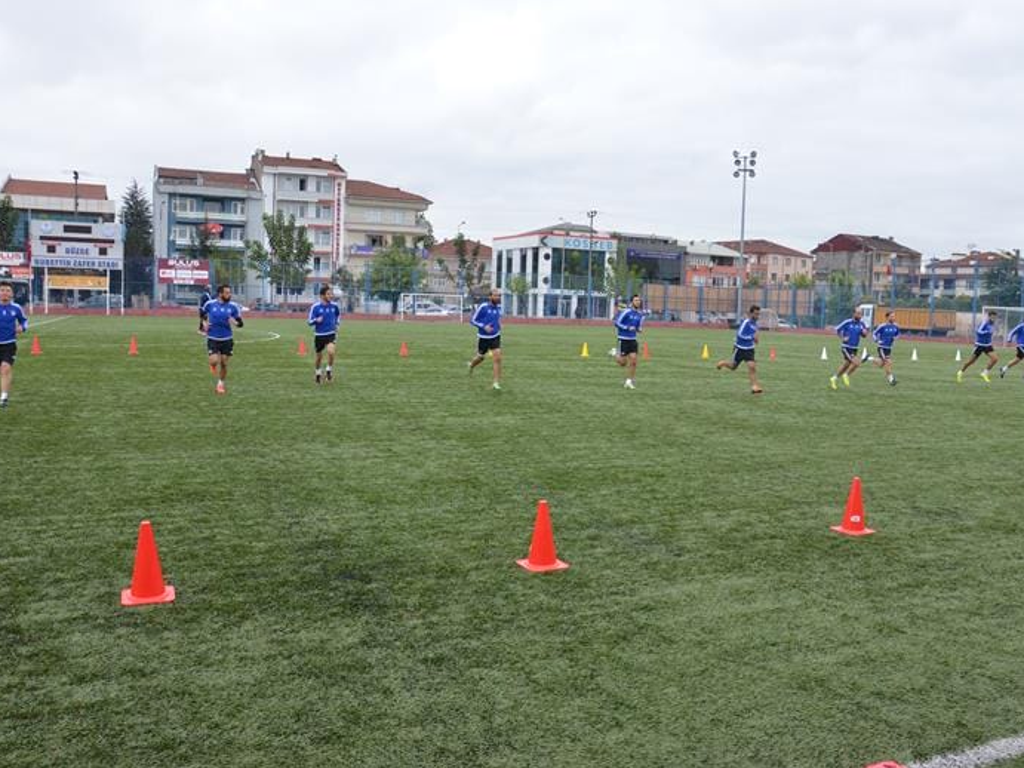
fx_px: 887
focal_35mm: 30
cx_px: 588
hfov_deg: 59.7
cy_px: 380
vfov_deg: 46.8
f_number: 8
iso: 1250
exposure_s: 1/250
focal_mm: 18
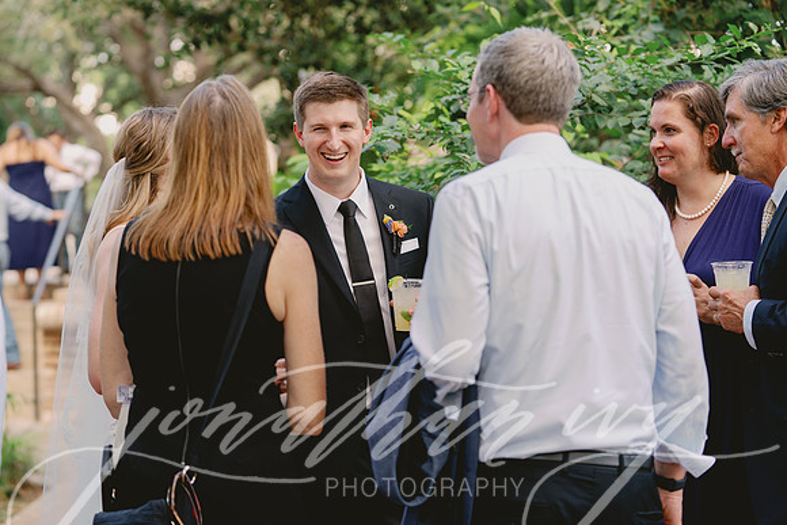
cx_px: 388
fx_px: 1840
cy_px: 259
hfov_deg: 24.1
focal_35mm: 84
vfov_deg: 16.2
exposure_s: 1/125
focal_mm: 83
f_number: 3.2
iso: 400
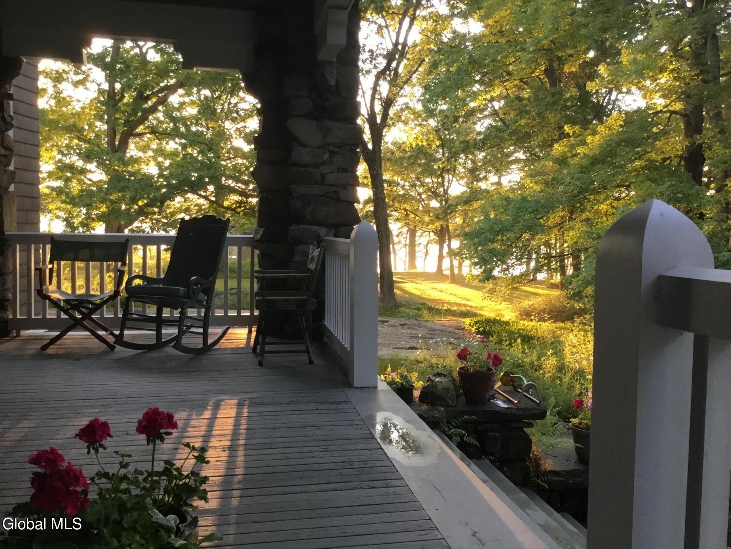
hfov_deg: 58.4
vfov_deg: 45.4
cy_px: 274
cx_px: 366
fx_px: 655
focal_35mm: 31
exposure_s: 1/30
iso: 32
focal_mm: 3.3
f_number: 2.4
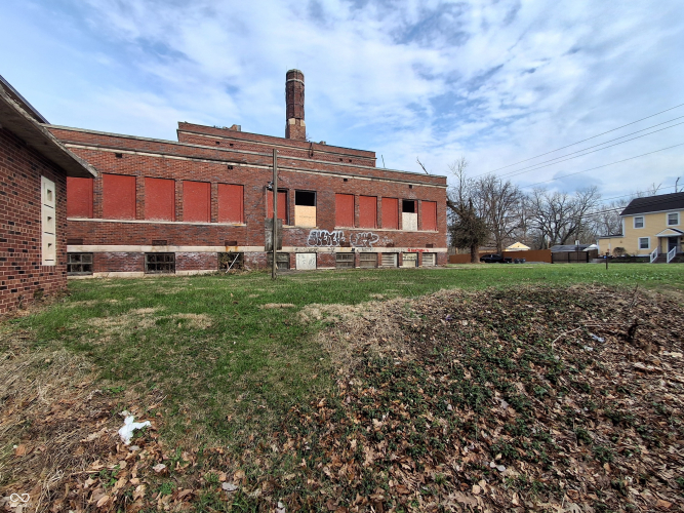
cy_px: 256
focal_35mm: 16
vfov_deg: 78.1
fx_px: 316
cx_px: 342
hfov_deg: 94.5
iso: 40
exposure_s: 1/792
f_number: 2.2
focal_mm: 1.64
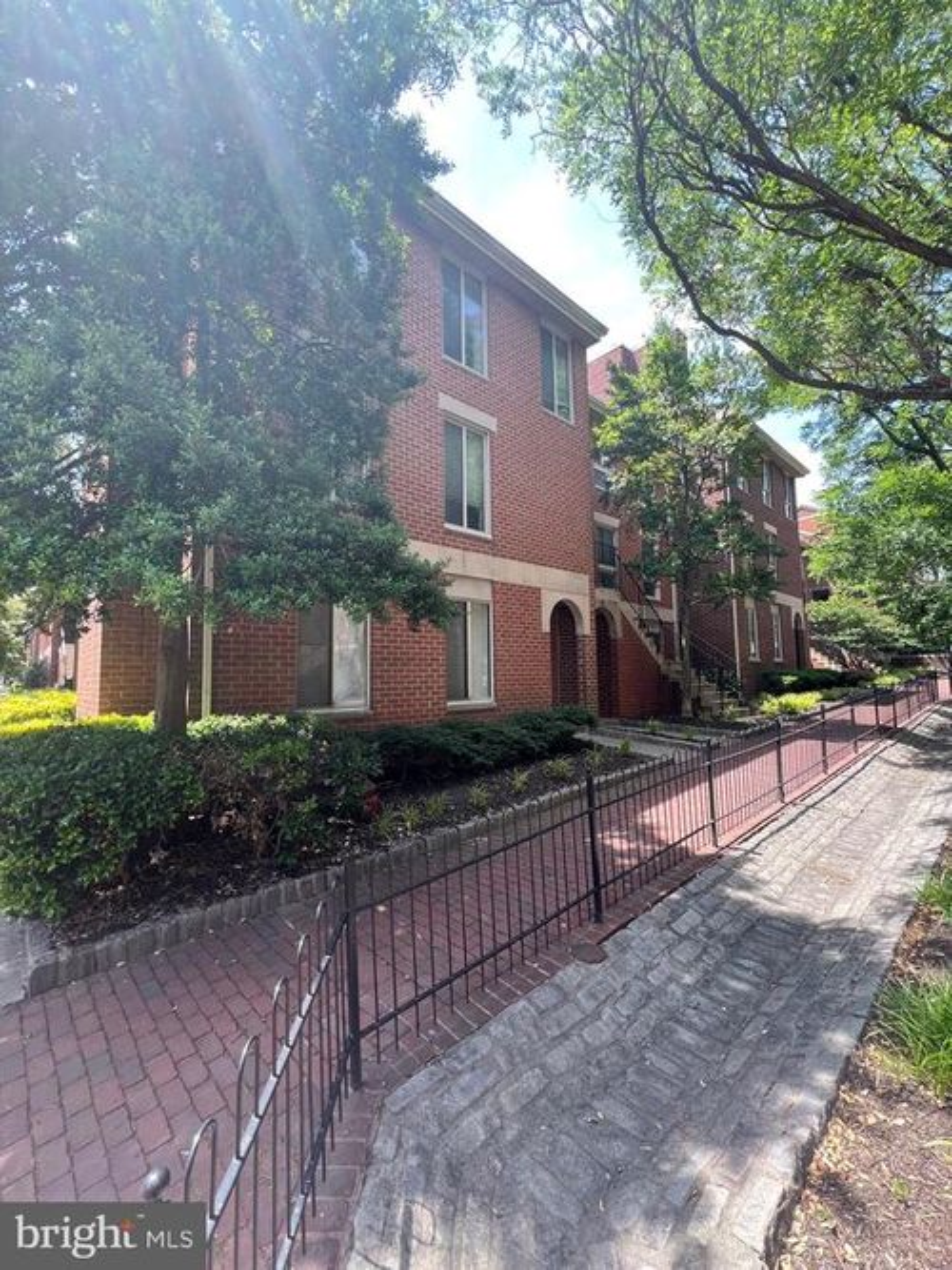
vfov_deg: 106.2
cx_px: 476
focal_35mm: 13
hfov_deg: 89.9
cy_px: 635
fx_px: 477
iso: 32
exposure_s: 1/99
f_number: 1.8
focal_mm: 1.57
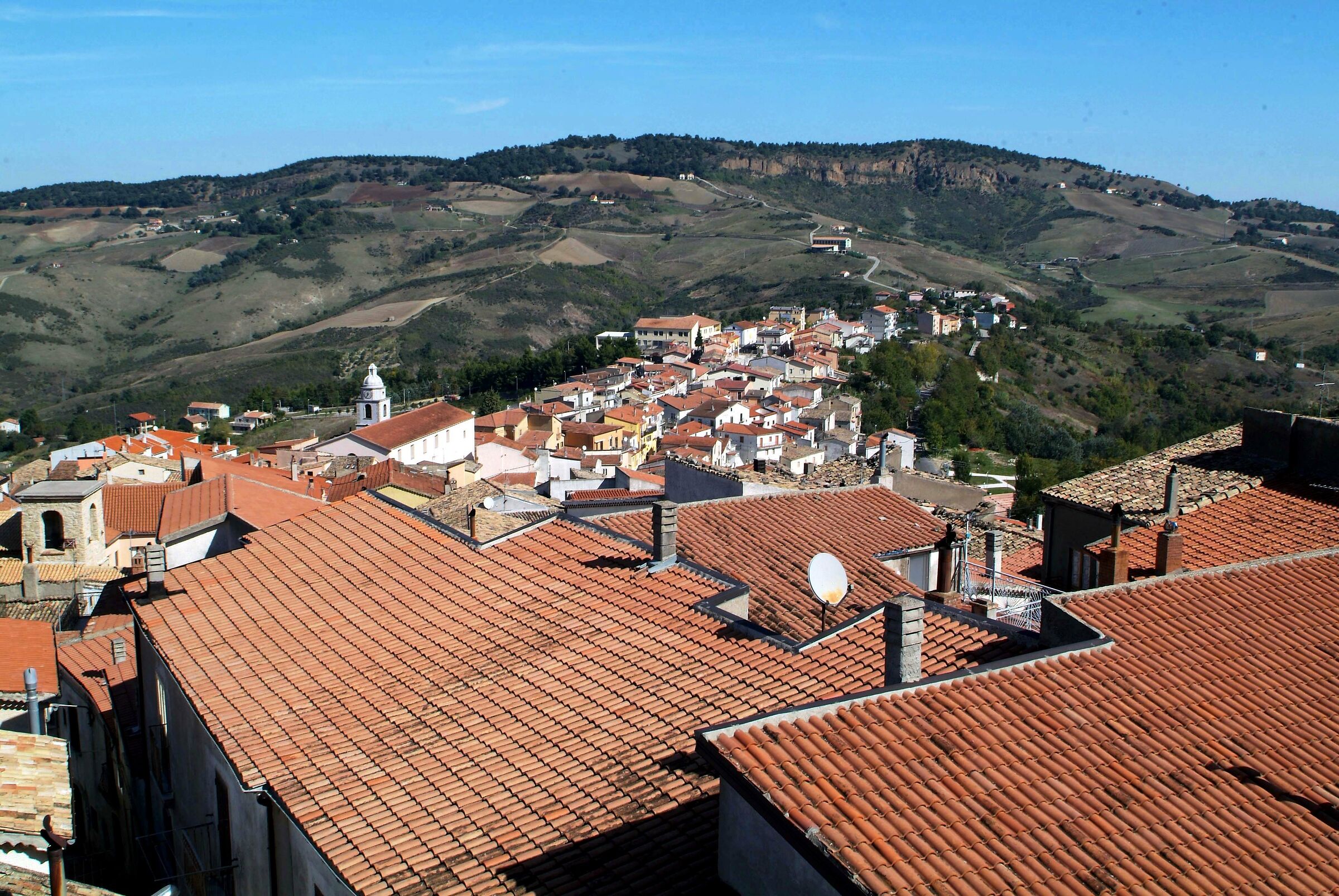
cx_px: 670
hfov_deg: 53.1
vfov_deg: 37.0
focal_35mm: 36
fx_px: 1340
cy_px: 448
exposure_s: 1/125
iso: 100
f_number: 9.5
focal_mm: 24
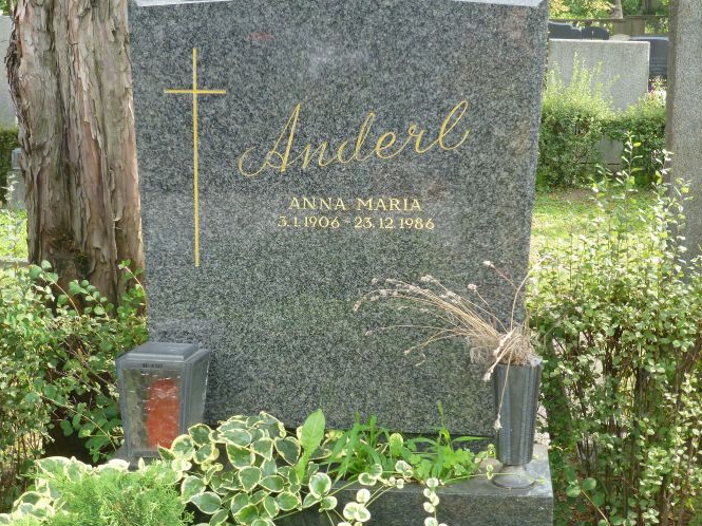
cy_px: 247
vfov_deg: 22.6
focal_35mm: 65
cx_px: 293
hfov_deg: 29.8
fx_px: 1317
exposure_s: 1/125
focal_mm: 9.7
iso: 250
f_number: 4.6
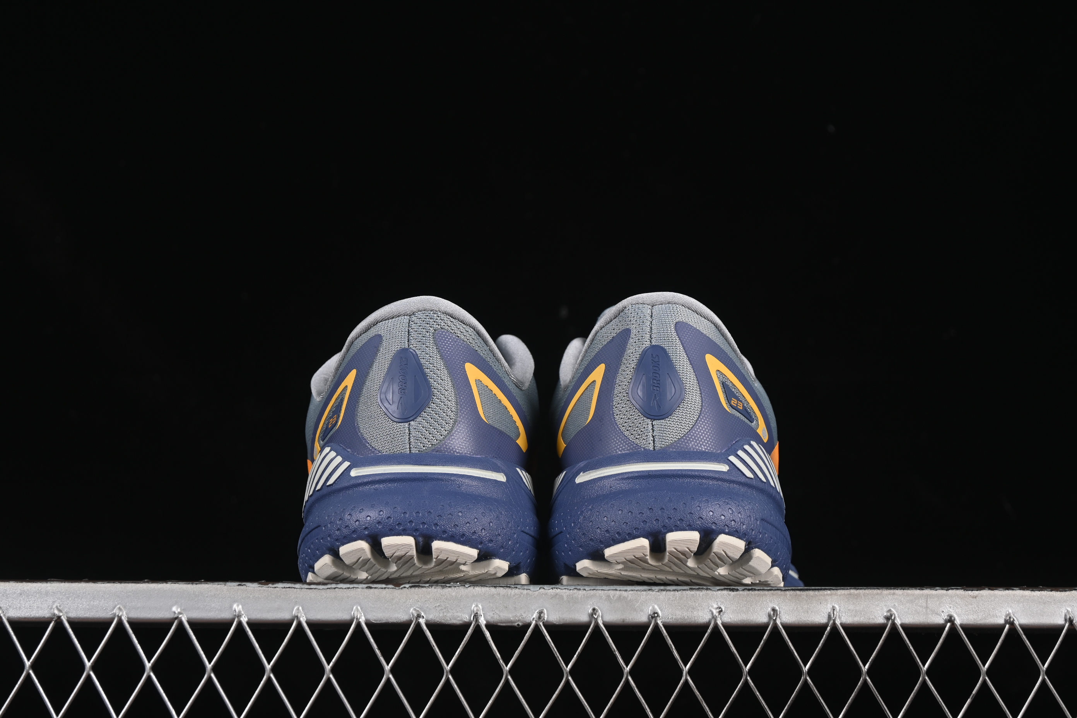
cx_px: 538
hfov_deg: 27.0
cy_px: 359
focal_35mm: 75
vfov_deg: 18.2
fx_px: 2244
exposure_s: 1/80
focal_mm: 50
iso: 160
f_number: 7.1
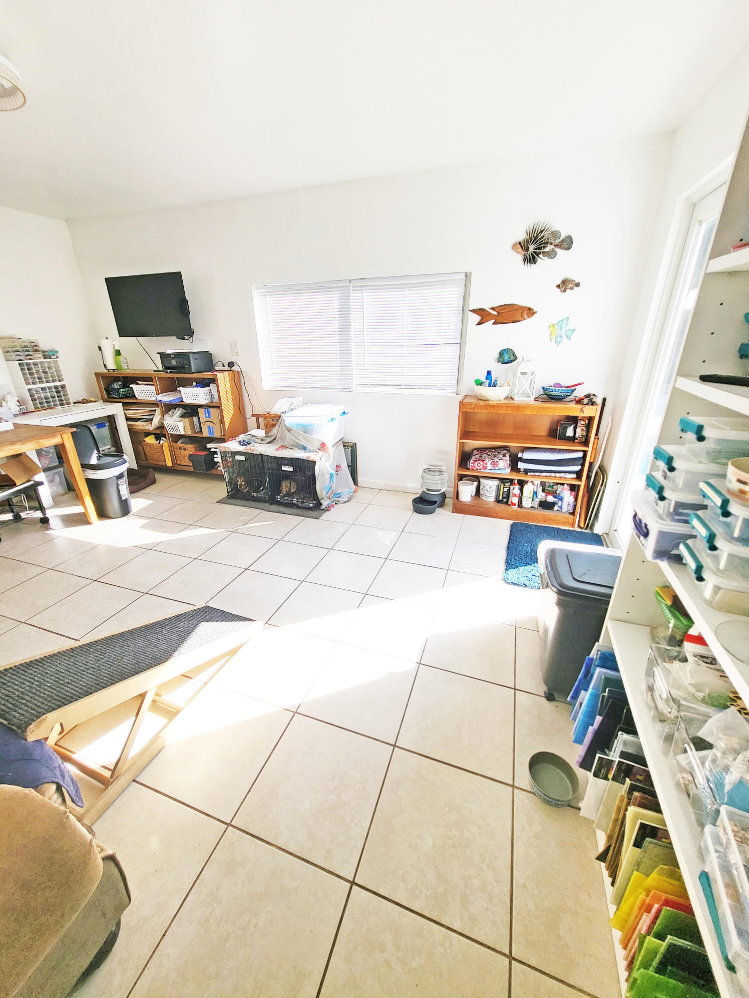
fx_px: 375
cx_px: 374
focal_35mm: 13
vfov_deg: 106.2
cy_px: 499
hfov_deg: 89.9
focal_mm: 1.74
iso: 32
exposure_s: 1/151
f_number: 2.2
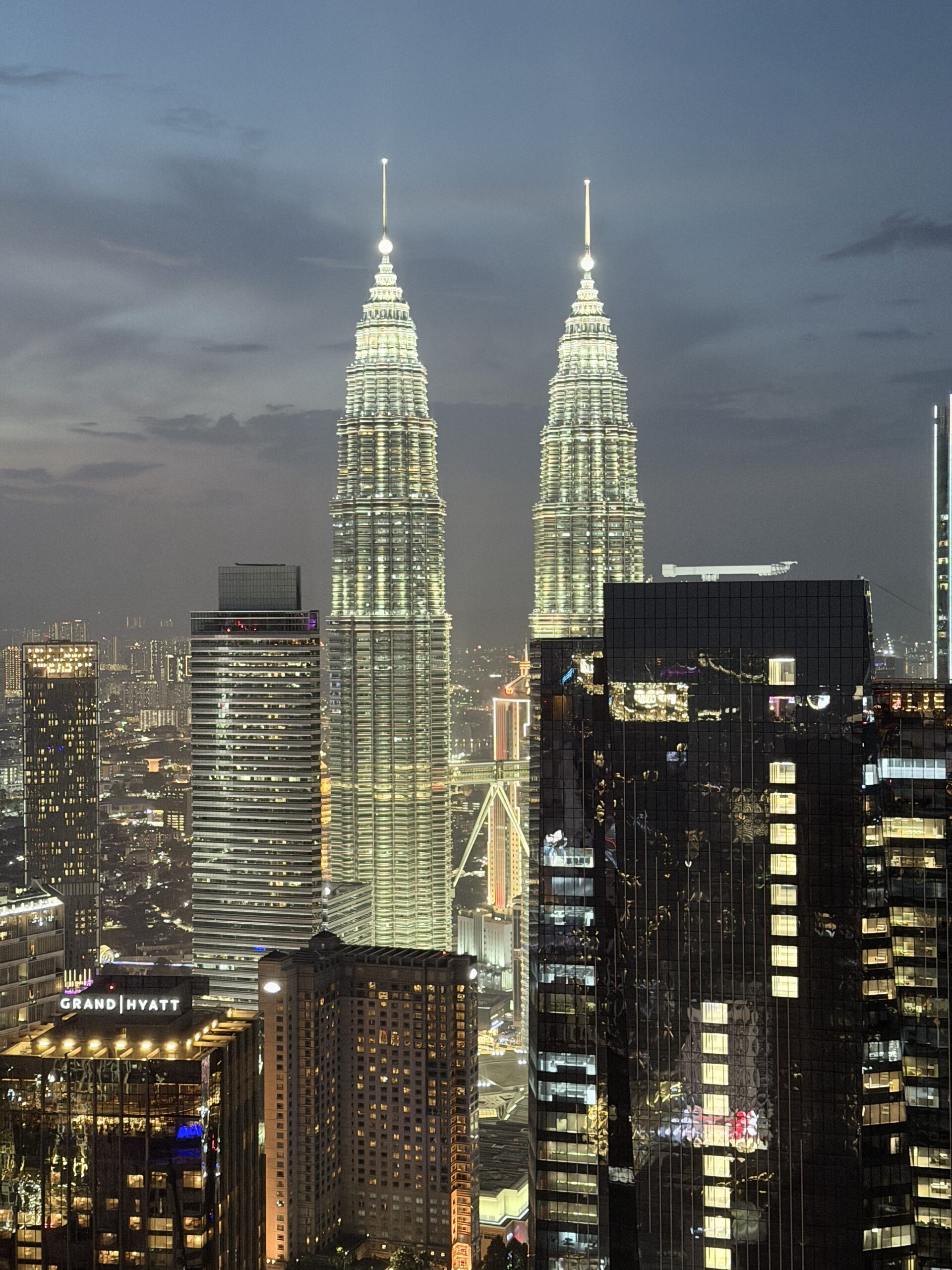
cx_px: 476
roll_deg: +0.0
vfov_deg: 39.7
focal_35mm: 48
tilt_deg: -2.0
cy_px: 635
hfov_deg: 30.3
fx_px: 1760
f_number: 1.78
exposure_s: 1/27
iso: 800
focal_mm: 6.76
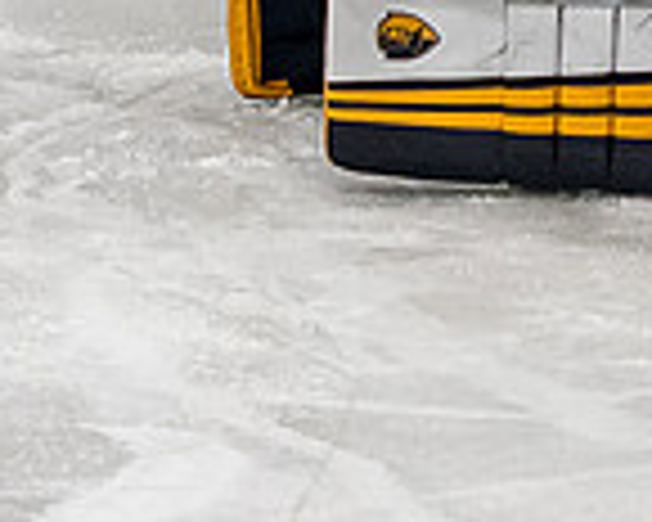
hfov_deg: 2.4
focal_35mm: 809
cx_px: 402
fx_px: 15611
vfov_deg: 1.9
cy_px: -227
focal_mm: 80
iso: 2500
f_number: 4
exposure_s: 1/800
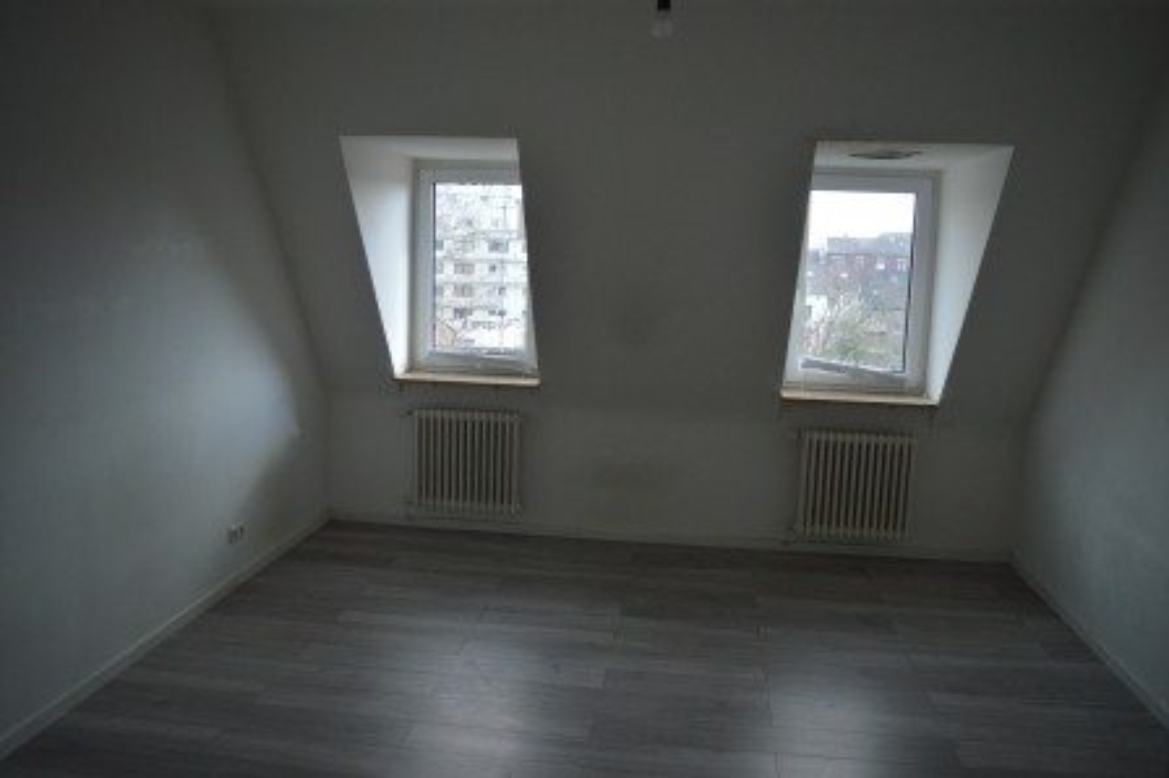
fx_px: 876
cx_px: 584
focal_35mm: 27
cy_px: 389
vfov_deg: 47.9
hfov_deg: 67.4
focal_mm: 18
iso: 500
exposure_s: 1/500
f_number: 3.5
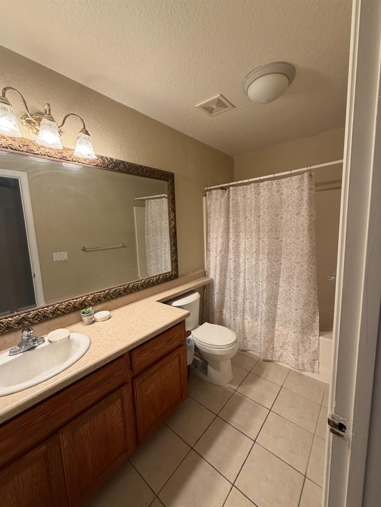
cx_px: 190
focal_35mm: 14
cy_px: 254
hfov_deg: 85.7
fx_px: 205
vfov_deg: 102.0
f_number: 2.2
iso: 200
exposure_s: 1/60
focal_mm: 2.22
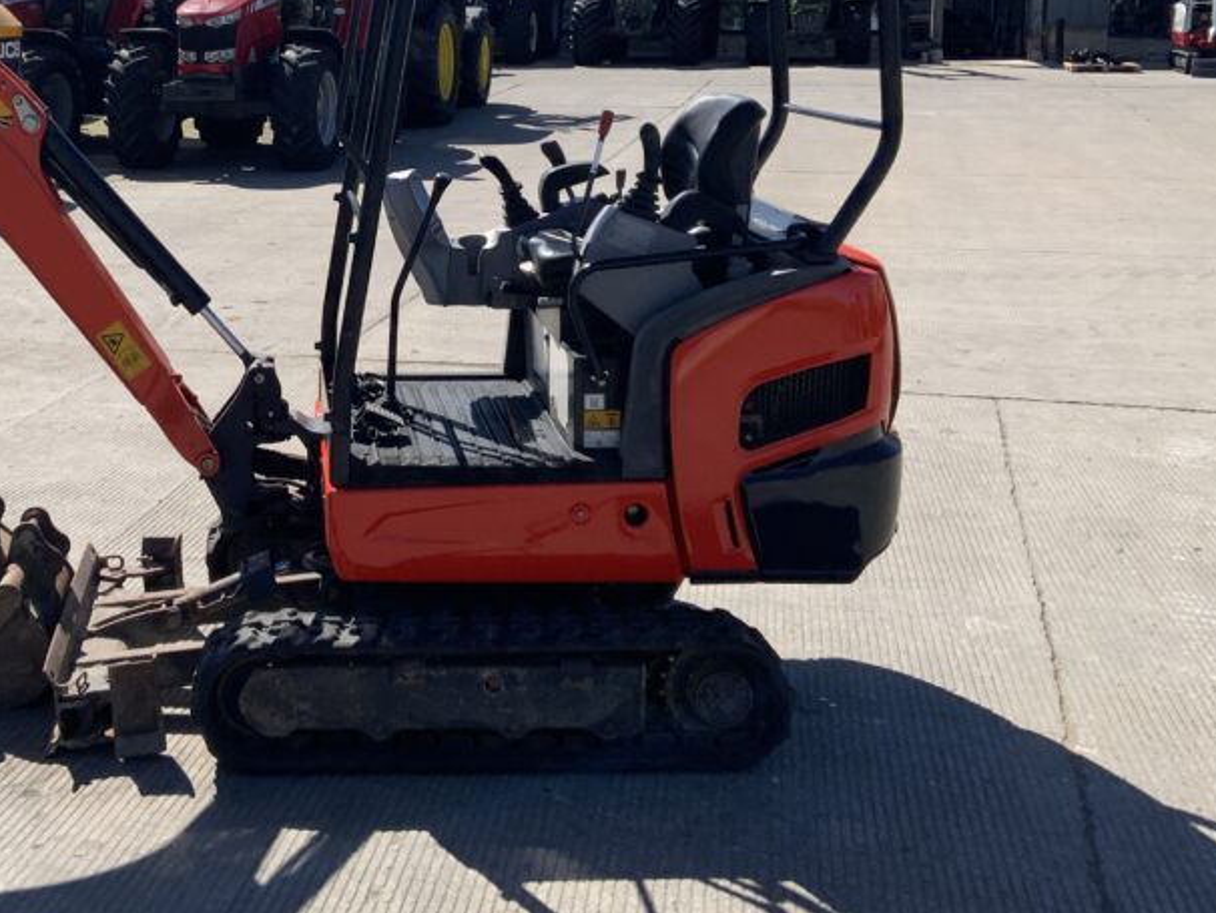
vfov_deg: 29.3
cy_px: 241
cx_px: 315
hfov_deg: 38.0
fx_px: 1722
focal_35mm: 49
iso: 16
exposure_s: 1/1984
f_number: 1.8
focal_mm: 3
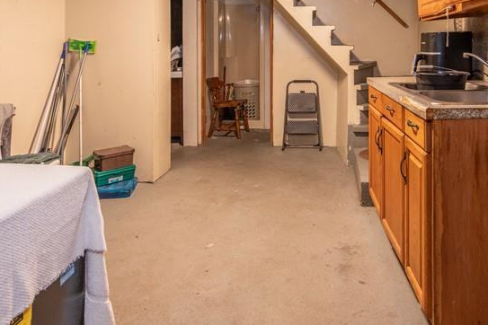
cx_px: 231
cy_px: 83
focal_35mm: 28
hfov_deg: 65.4
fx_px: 380
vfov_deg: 44.9
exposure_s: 1
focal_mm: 14
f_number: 10
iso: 400
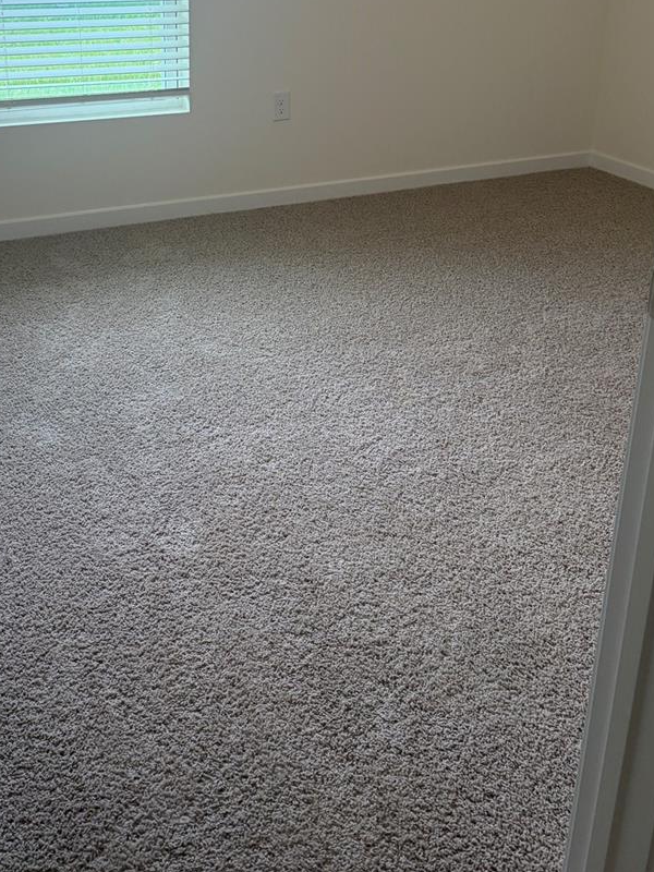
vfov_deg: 46.2
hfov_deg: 36.6
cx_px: 251
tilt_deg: -18.9
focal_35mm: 39
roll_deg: -0.4
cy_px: 222
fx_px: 982
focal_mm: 5.96
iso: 125
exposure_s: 1/235
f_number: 1.6
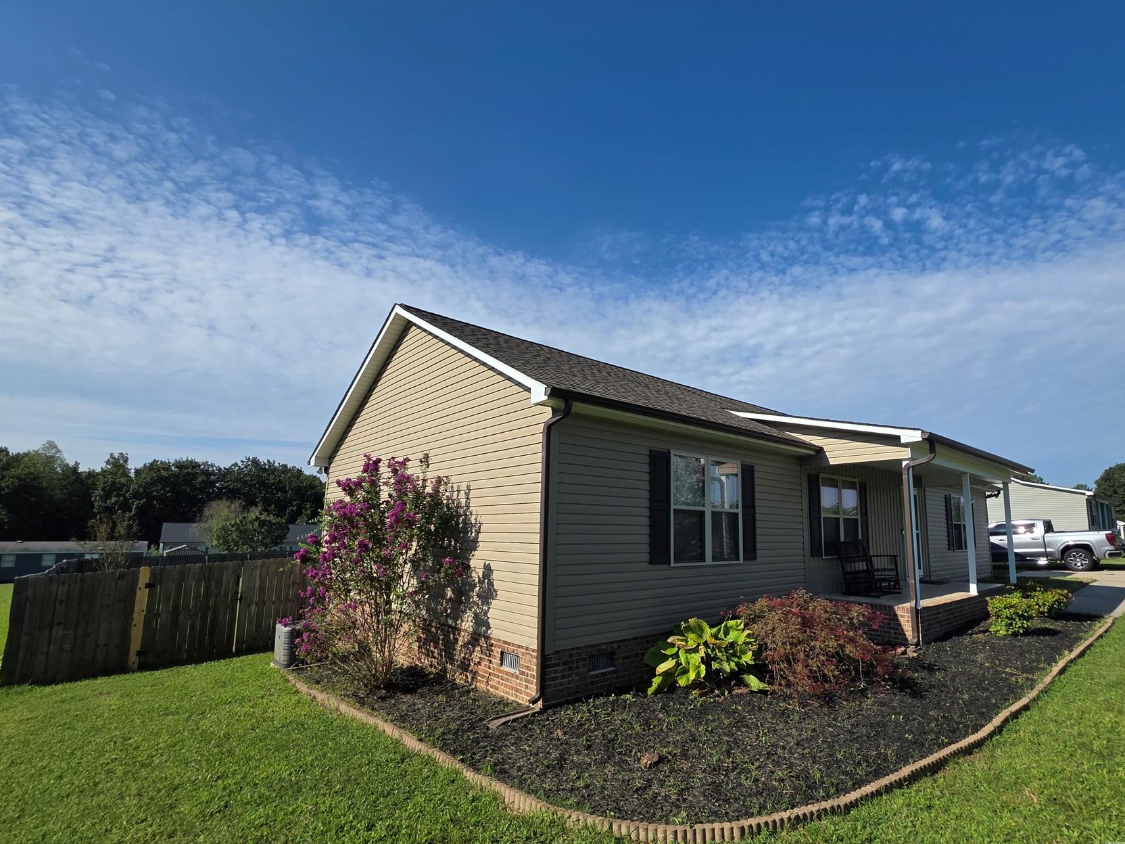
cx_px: 628
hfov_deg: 94.1
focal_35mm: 16
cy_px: 455
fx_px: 520
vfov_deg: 78.0
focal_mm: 2.2
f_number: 1.9
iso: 40
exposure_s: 1/2843
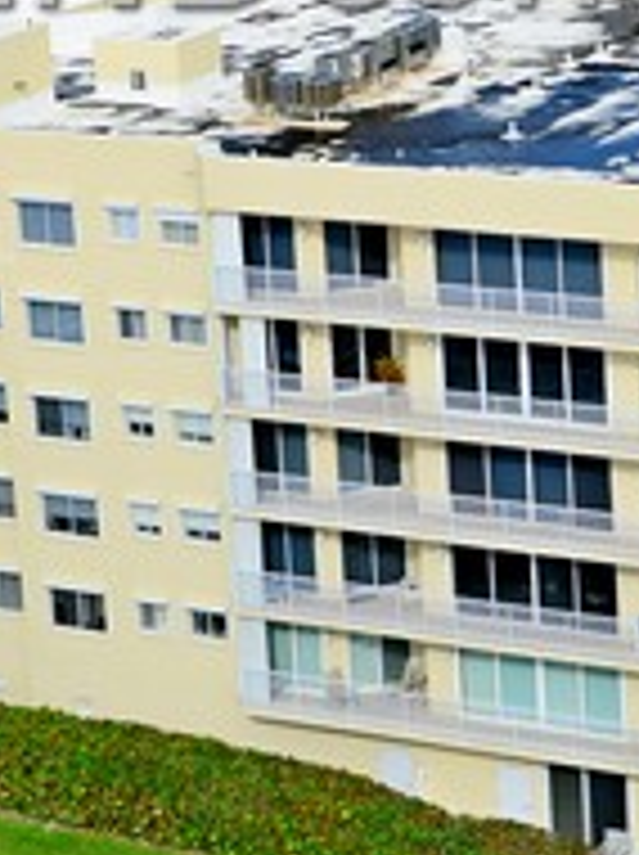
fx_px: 2886
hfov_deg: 12.3
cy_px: -58
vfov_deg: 16.4
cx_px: 770
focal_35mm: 117
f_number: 8
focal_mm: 24
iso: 100
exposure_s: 1/250
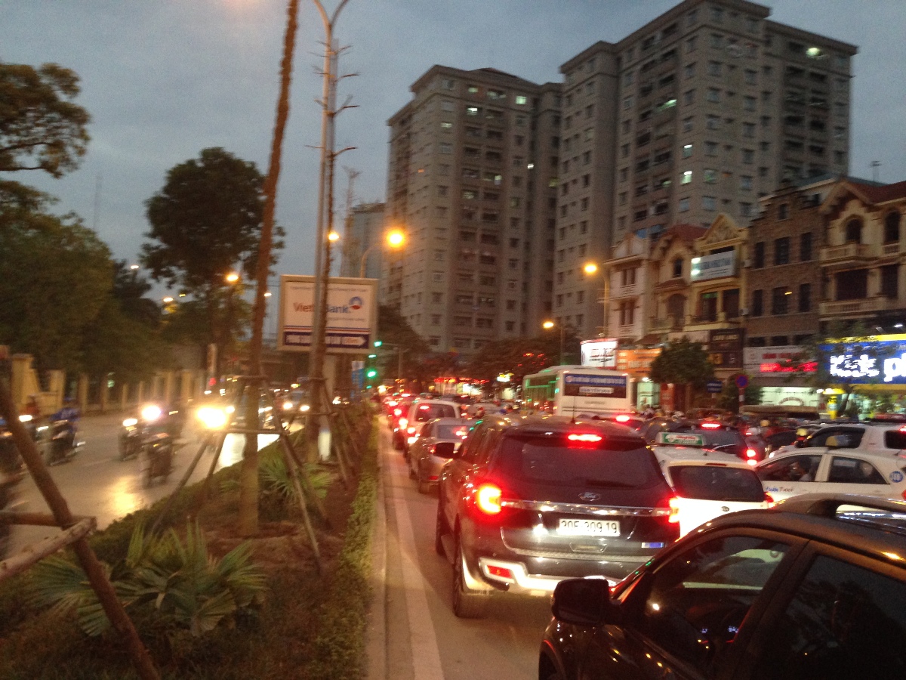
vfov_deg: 42.9
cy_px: 340
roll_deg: -2.2
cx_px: 453
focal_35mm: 33
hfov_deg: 55.4
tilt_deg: +1.7
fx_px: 864
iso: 250
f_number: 2.4
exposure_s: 1/20
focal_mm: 4.12
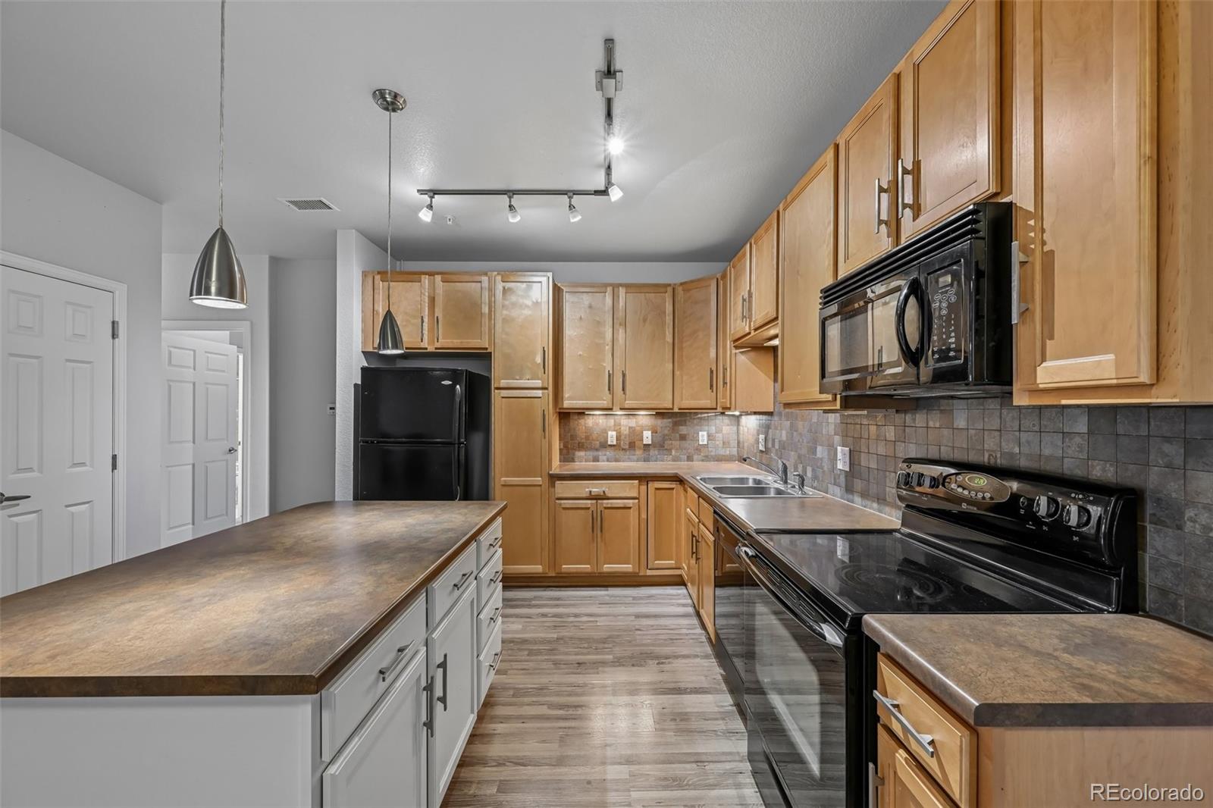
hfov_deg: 104.3
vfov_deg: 81.2
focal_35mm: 14
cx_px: 606
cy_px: 404
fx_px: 472
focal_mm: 14
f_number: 10
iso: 400
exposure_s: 1/4
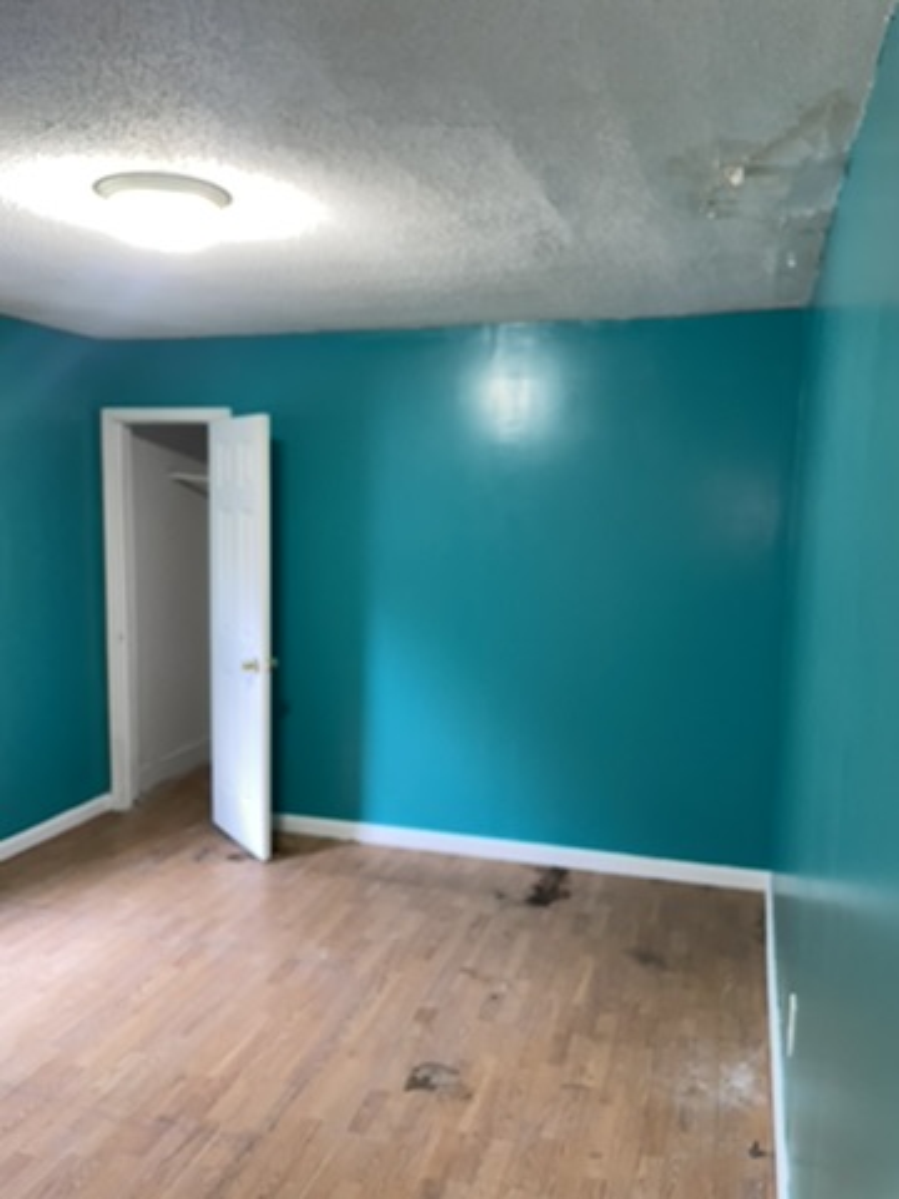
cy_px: 600
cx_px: 450
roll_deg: -0.7
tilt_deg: -5.8
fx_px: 900
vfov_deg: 67.3
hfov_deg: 53.1
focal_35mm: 26
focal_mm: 4.2
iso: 50
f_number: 1.6
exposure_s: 1/20
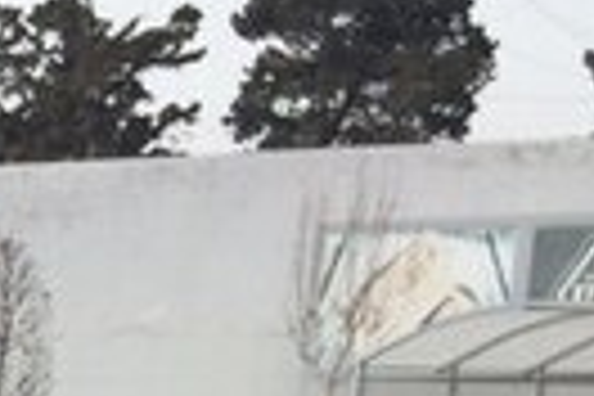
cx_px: -860
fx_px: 2491
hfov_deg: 11.2
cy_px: 1019
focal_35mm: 151
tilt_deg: -14.1
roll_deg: -0.4
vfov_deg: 8.2
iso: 32
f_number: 2.2
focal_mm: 4.15
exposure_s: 1/1466
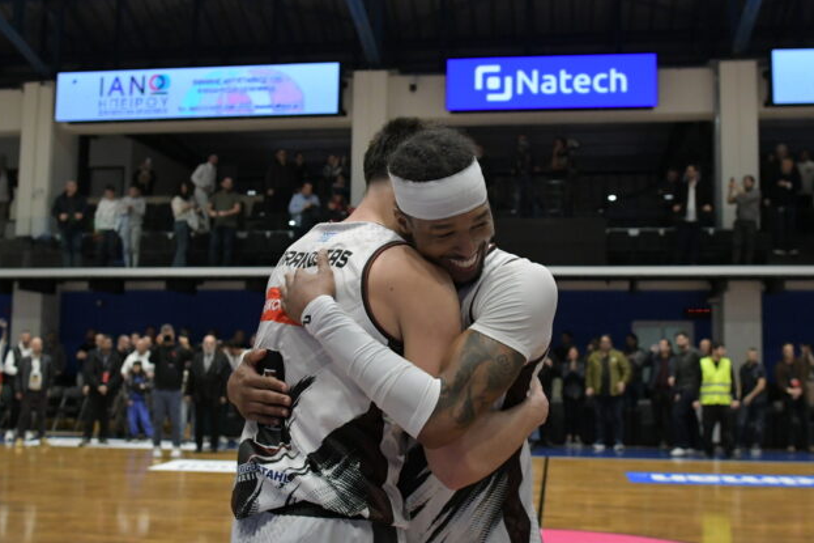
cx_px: 448
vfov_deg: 35.9
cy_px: 292
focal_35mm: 37
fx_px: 836
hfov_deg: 51.8
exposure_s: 1/1600
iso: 3200
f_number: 2.5
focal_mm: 20
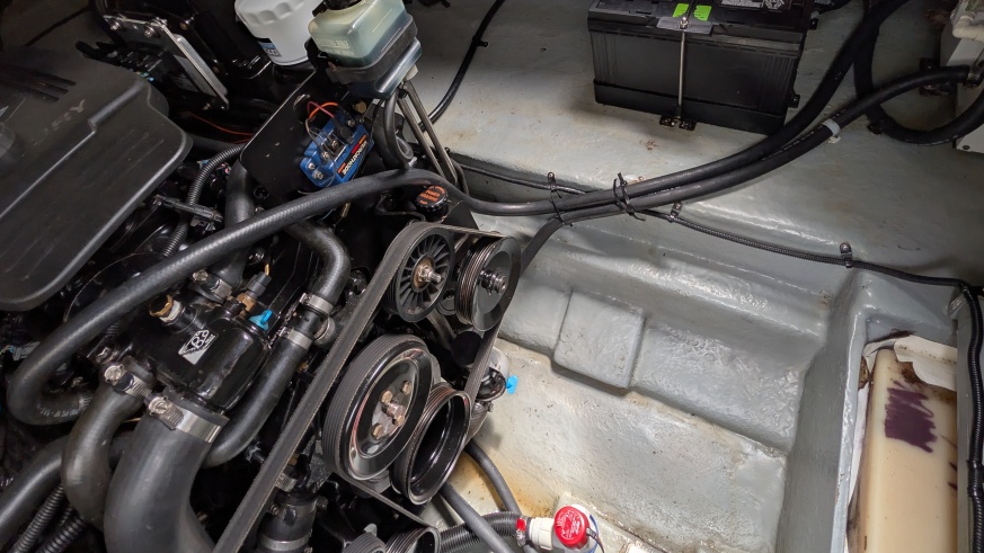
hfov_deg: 92.7
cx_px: 487
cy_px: 152
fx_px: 470
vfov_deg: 58.5
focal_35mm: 18
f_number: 1.7
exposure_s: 1/398
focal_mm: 2.02
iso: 53
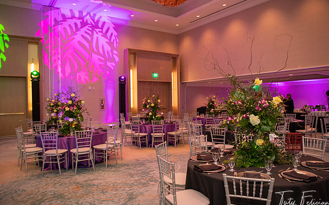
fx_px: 233
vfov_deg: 47.6
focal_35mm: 26
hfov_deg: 70.4
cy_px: 106
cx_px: 167
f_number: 3.2
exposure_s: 1/50
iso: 800
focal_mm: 24
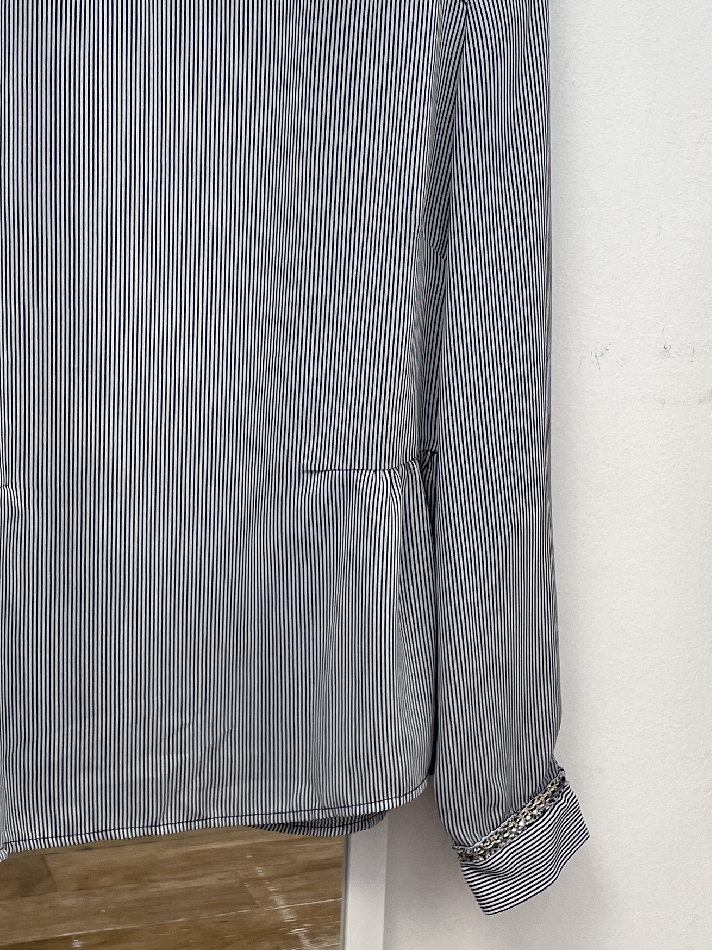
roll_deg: +0.0
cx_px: 239
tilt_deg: -11.7
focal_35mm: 60
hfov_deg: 24.3
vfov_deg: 32.2
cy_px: 465
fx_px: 1646
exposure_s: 1/100
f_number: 1.6
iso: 64
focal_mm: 4.2
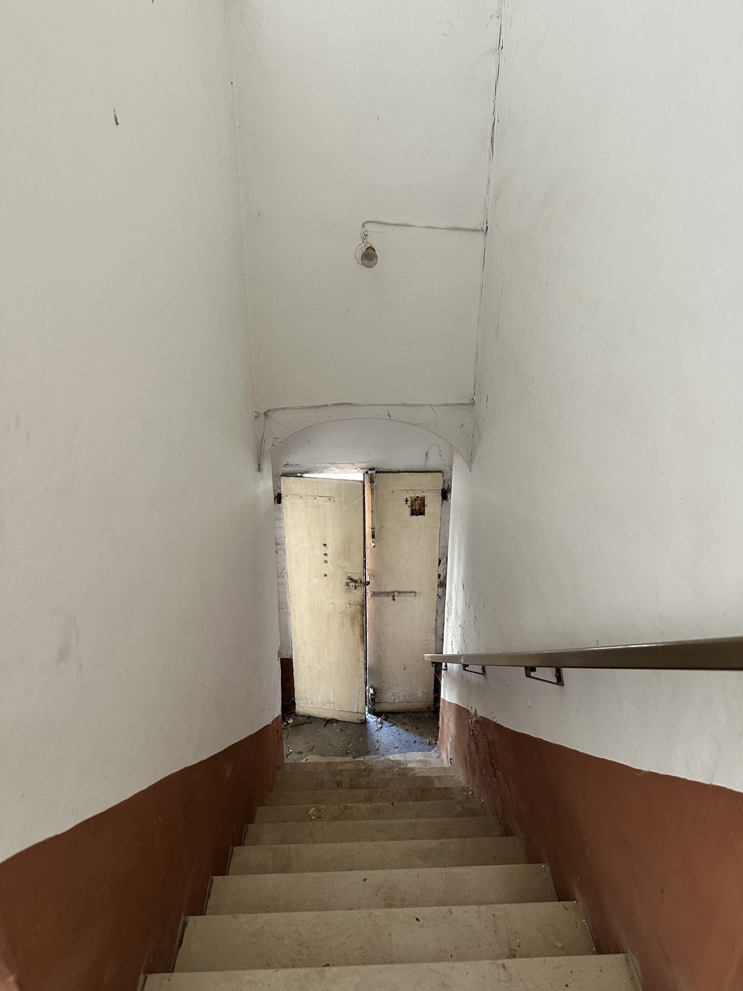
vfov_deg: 71.6
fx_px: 687
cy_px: 496
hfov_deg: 56.8
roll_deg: +1.2
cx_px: 372
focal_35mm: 24
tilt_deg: -24.6
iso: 250
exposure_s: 1/80
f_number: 1.78
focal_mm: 6.86
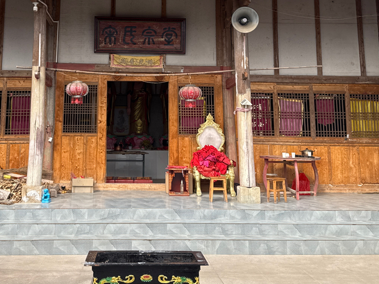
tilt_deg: +9.4
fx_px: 526
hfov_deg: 39.4
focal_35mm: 48
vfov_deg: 29.4
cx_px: 143
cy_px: 45
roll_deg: -0.3
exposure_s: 1/1493
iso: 80
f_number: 1.78
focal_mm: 6.76
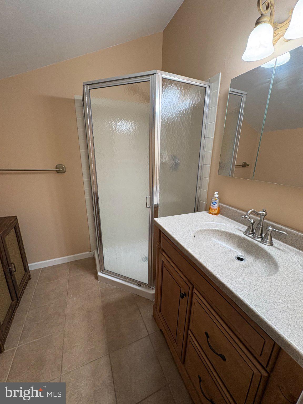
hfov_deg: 85.7
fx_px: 163
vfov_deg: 102.1
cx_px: 152
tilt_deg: -16.5
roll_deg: -0.8
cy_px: 202
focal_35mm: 14
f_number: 2.2
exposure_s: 1/60
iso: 160
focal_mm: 2.22
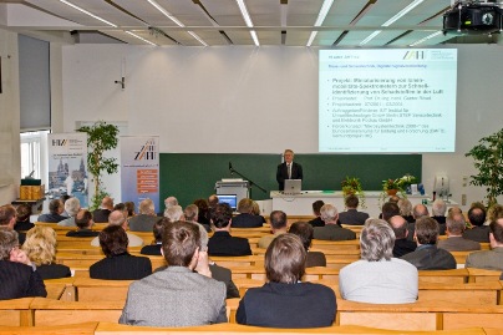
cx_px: 252
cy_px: 168
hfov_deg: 46.4
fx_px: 587
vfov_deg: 31.9
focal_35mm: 42
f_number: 5.6
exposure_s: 1/30
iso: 800
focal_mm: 28
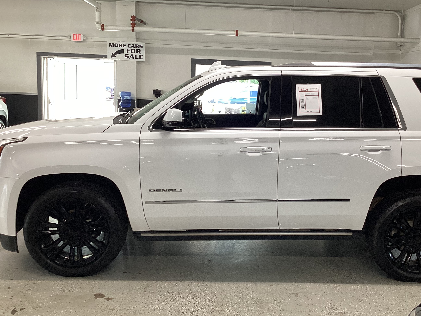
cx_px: 255
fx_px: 474
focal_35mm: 39
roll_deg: -2.3
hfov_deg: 47.6
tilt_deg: -9.9
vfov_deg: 36.8
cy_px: 158
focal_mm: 3.3
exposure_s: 1/50
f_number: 2.4
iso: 100
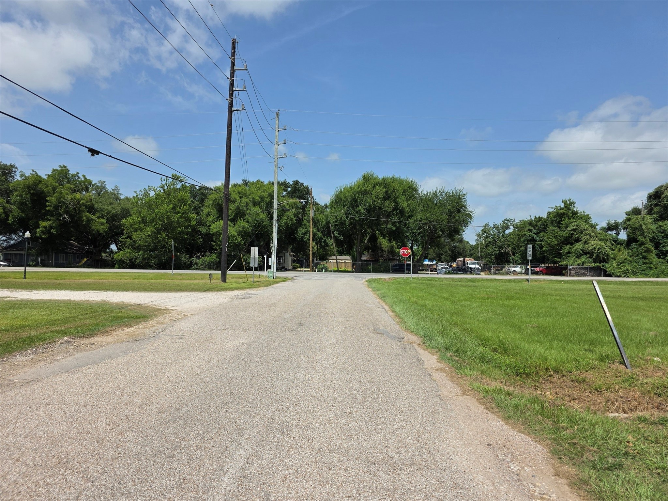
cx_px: 334
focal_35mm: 23
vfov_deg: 58.9
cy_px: 250
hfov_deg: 73.9
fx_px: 444
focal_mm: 6.3
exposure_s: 1/7944
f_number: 1.7
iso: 80
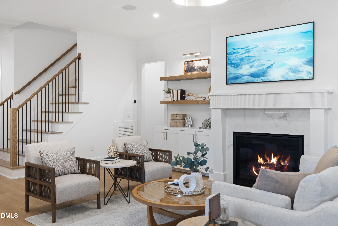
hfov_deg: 57.2
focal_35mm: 33
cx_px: 169
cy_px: 113
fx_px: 310
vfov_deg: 40.0
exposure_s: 1/2
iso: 400
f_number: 8
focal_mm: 33
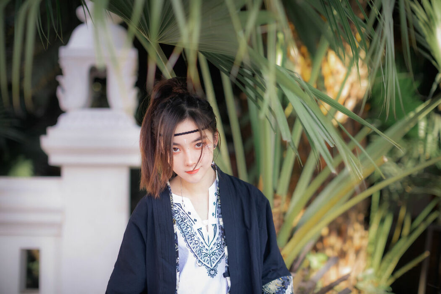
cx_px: 220
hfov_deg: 40.3
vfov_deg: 27.5
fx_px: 600
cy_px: 147
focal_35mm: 49
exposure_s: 1/500
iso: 200
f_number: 1.8
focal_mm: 50
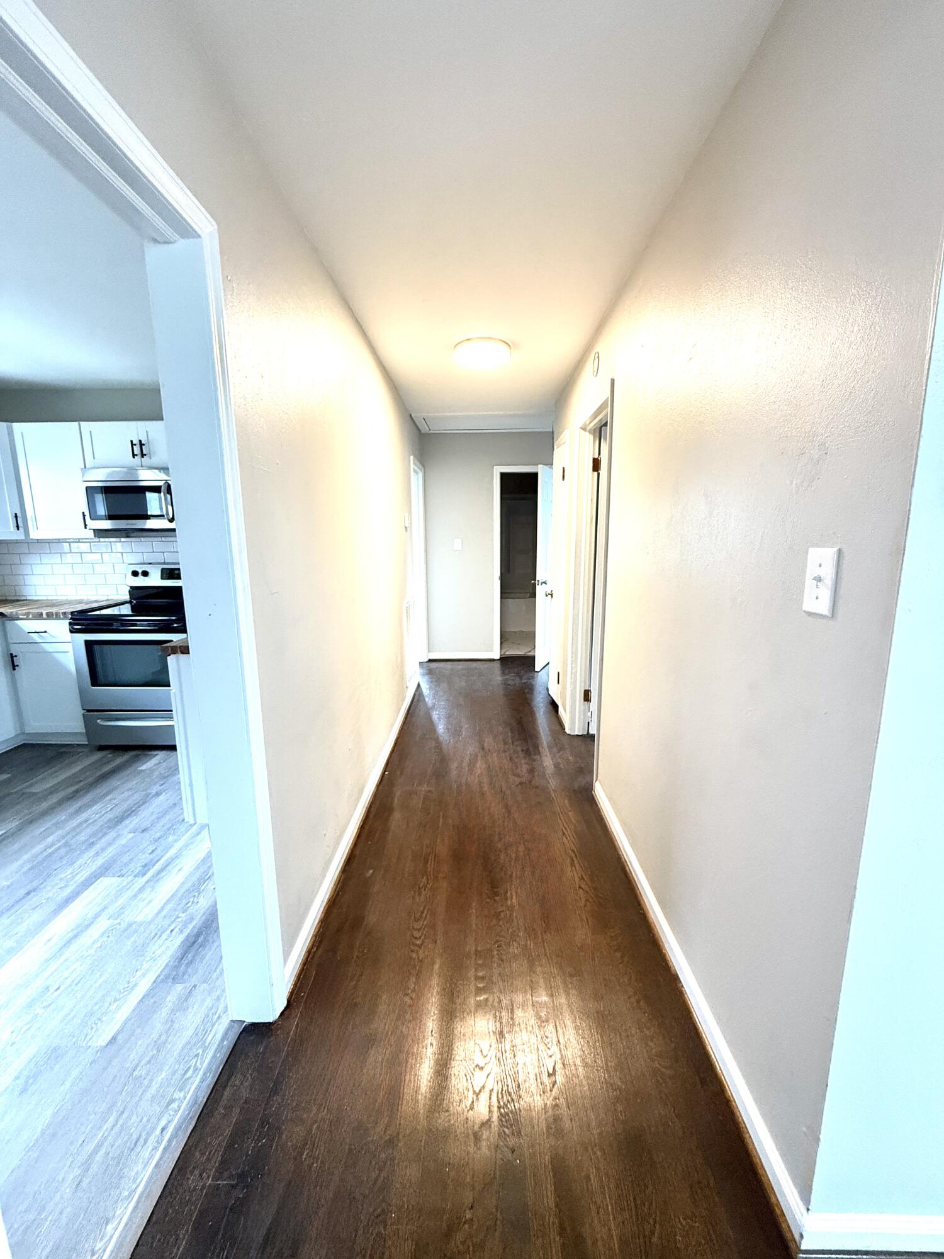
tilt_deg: -10.0
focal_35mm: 14
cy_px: 630
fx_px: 509
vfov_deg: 102.1
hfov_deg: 85.7
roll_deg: -0.2
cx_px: 472
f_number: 2.2
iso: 320
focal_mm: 2.22
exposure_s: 1/60
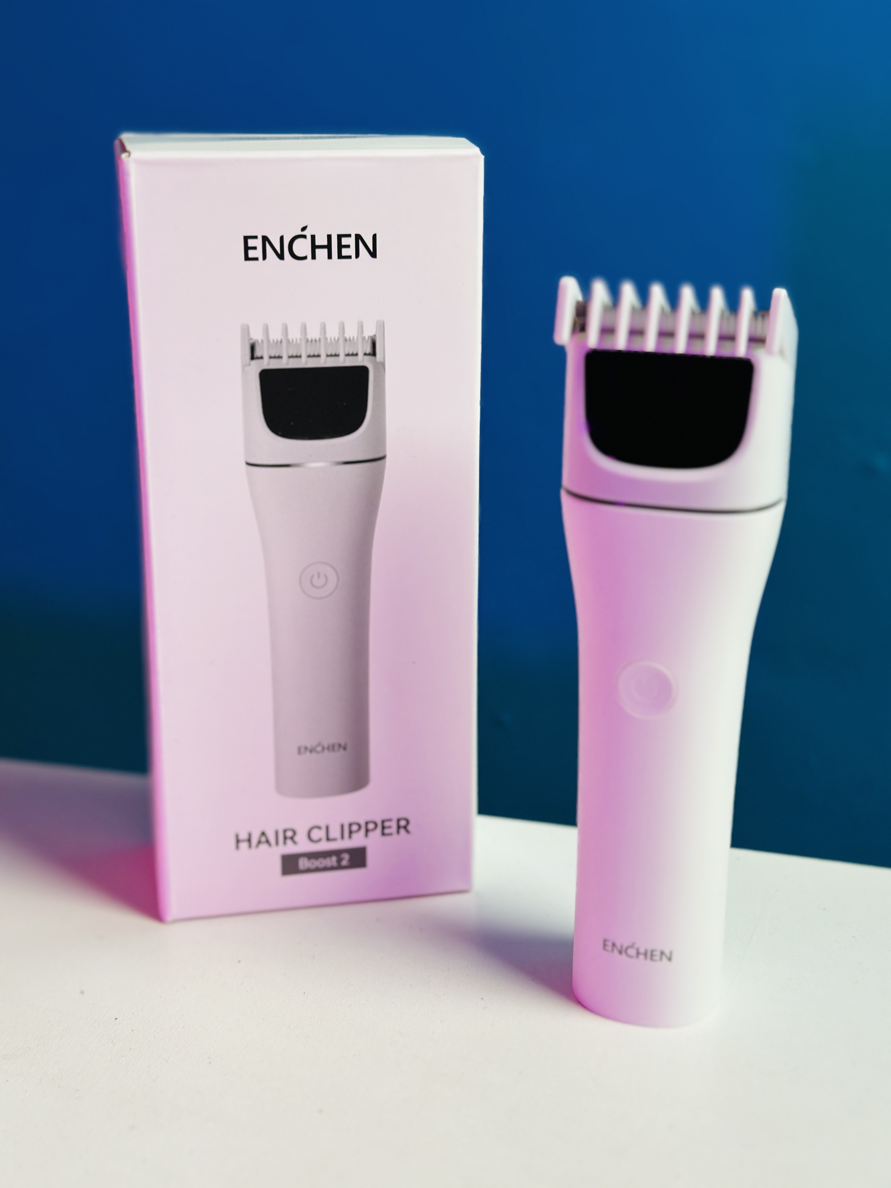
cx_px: 446
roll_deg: -1.6
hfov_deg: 30.3
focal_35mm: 48
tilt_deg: -17.9
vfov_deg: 39.7
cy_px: 594
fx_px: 1647
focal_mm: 6.86
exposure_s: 1/50
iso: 100
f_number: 1.78
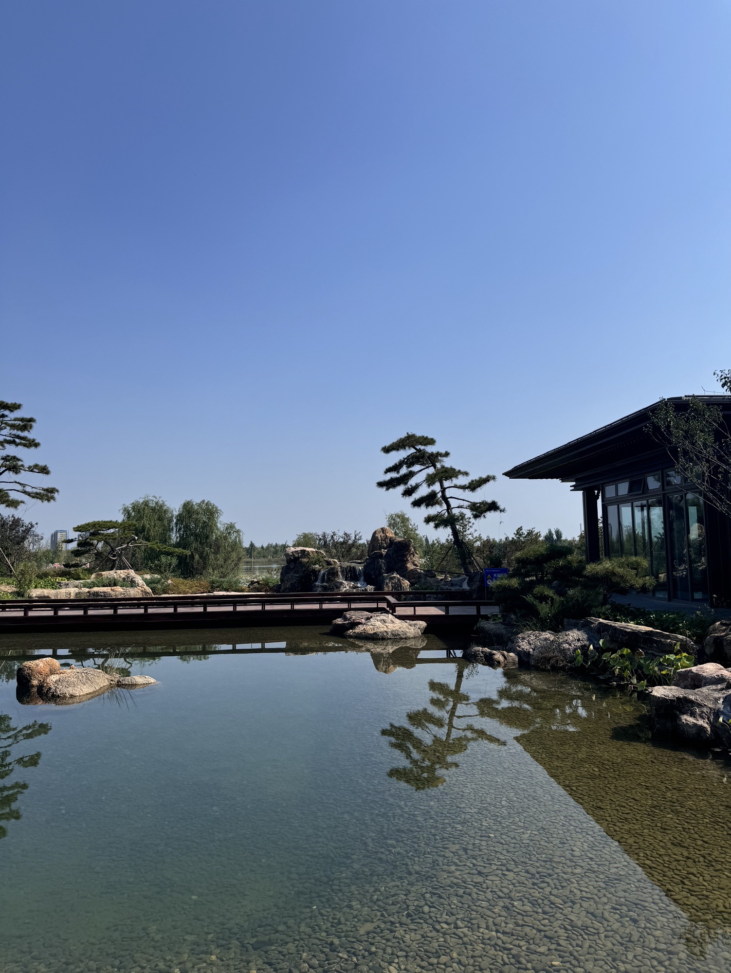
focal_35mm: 24
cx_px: 366
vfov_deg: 71.6
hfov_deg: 56.9
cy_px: 486
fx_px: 675
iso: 80
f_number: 1.78
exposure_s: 1/7092
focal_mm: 6.76
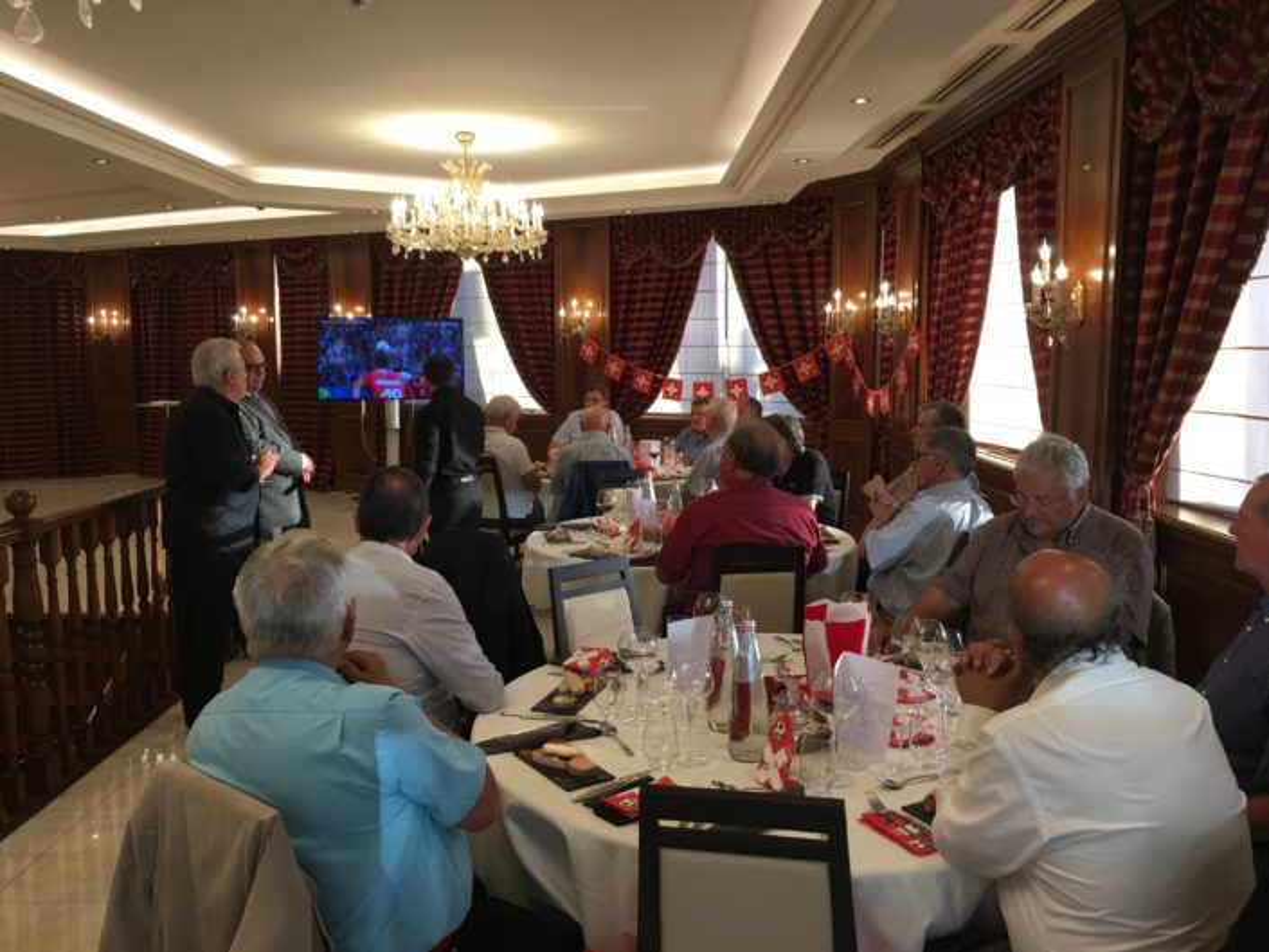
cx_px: 634
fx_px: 1063
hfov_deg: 61.7
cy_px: 476
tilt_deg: -6.3
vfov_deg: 48.2
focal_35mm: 29
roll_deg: -0.8
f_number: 2.2
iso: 40
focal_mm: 4.15
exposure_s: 1/33
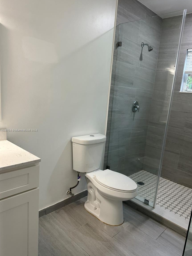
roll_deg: -6.7
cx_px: 97
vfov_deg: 69.4
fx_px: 185
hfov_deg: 54.9
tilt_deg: -11.7
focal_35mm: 25
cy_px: 130
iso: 200
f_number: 1.78
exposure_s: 1/120
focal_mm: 6.86
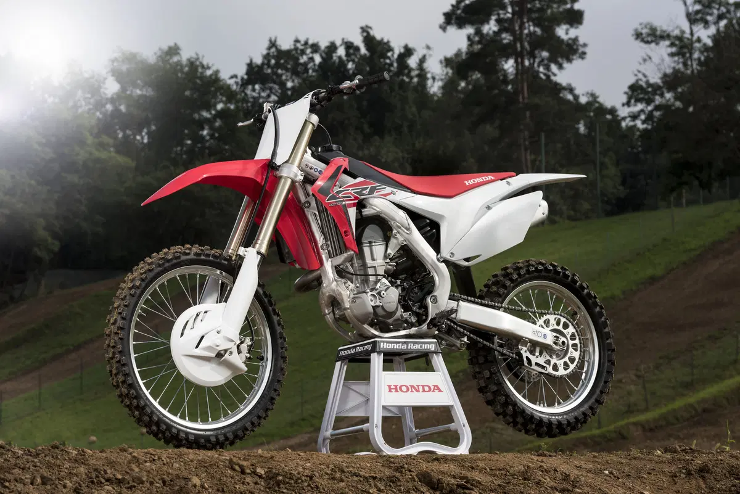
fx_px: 1953
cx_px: 370
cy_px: 247
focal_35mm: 95
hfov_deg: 21.5
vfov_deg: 14.4
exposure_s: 1/250
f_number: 9
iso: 31
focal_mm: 95
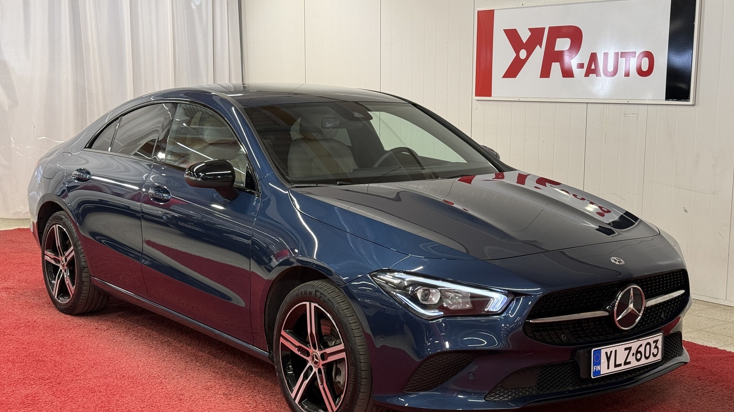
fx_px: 1031
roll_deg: +0.1
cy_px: 244
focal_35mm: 53
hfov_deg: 39.2
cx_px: 366
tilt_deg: -8.9
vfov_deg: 22.6
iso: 80
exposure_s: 1/55
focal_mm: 6.76
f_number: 1.78
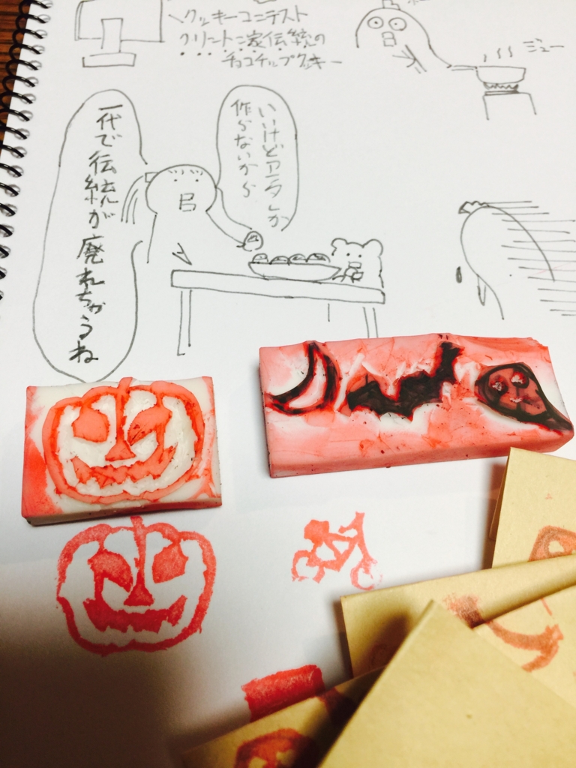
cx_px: 288
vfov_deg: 61.7
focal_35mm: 29
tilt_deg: -66.7
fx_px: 643
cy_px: 384
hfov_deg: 48.2
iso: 40
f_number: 2.2
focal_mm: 4.15
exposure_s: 1/33
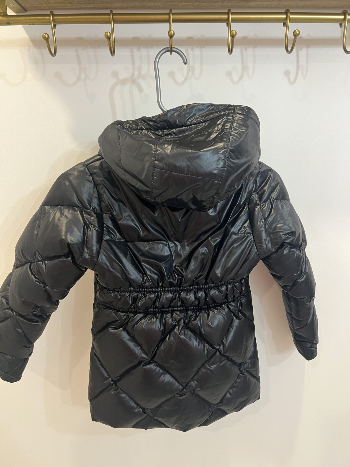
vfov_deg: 67.3
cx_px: 175
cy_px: 234
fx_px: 351
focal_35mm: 26
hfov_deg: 53.1
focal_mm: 5.7
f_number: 1.5
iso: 80
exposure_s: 1/60
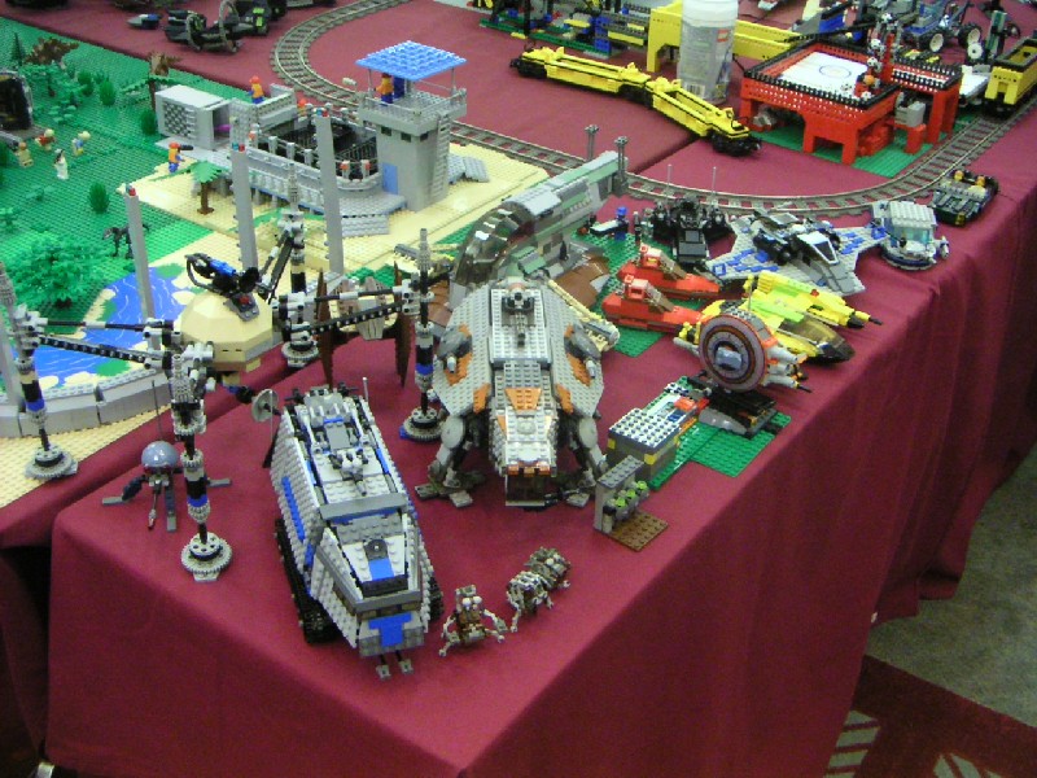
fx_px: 1198
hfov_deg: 46.8
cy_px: 389
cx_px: 518
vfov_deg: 36.0
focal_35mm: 40
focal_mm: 5.3
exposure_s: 1/15
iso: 400
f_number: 2.9
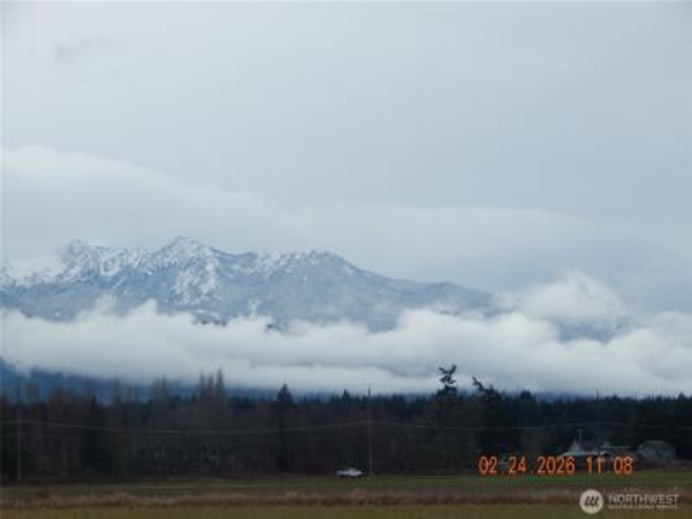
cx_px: 346
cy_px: 260
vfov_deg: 10.5
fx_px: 2819
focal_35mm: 141
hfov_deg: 14.0
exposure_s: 1/640
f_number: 4.9
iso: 125
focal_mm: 25.3
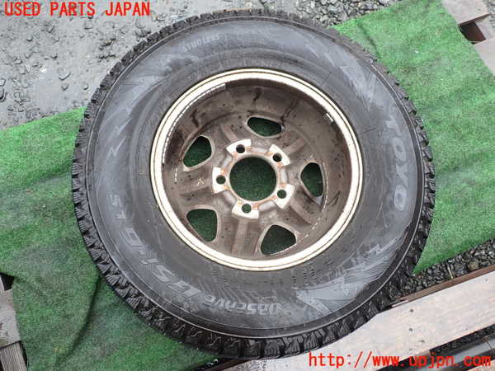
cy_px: 186
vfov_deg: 46.8
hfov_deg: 60.0
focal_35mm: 30
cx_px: 248
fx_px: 429
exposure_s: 1/60
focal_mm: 5.4
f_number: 3.2
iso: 100
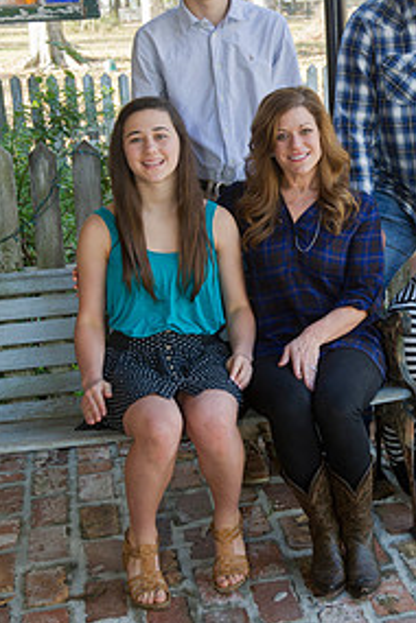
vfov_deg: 28.4
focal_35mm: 71
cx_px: 323
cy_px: 267
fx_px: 1231
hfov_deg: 19.0
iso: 400
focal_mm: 45
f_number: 6.3
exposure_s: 1/125
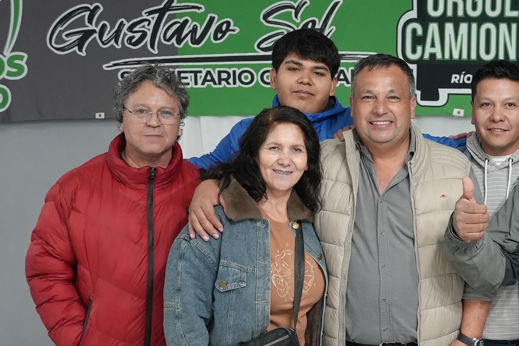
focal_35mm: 76
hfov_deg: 26.1
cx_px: 420
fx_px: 1096
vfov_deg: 17.9
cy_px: 220
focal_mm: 31
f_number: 4.5
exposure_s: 1/160
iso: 3200
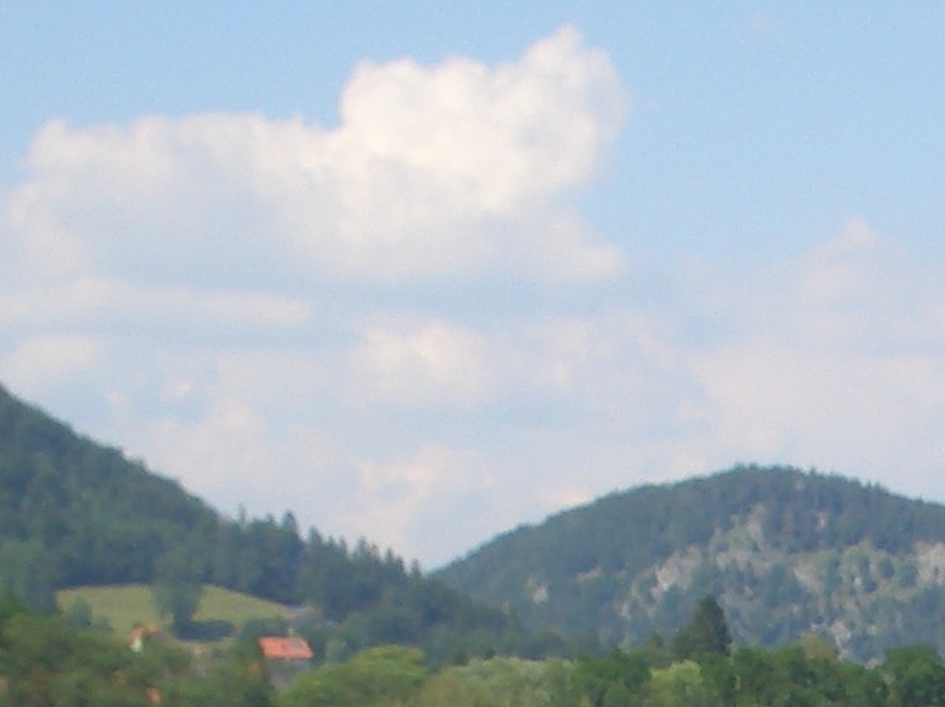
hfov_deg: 12.1
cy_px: 1217
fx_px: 4392
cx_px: 1038
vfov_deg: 8.9
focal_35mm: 161
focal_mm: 5.8
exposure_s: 1/320
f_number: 4.3
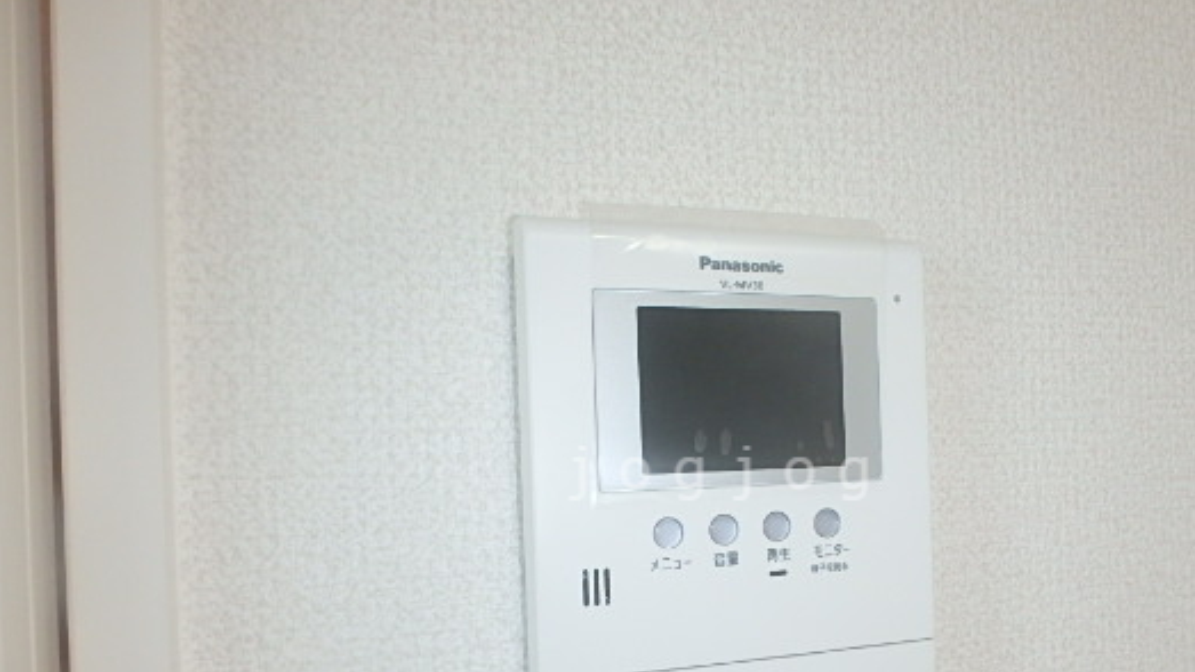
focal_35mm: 28
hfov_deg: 67.2
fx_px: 887
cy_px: 473
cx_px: 724
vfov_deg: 40.7
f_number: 3.5
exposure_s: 1/60
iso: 200
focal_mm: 3.7
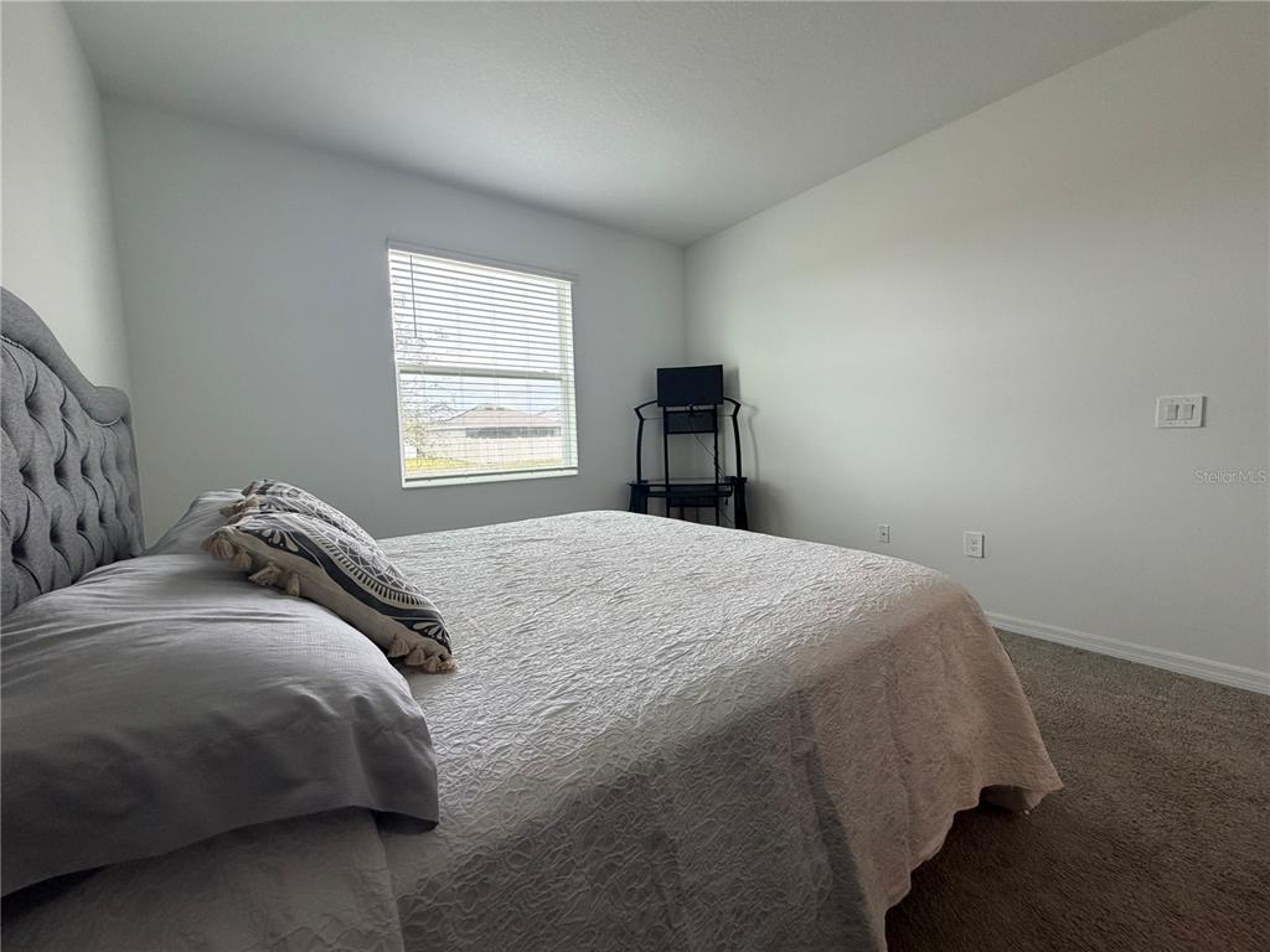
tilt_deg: -5.2
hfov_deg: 102.1
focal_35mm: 14
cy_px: 476
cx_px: 635
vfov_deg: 85.7
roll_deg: +2.1
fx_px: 514
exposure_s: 1/120
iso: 200
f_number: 2.2
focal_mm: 2.22
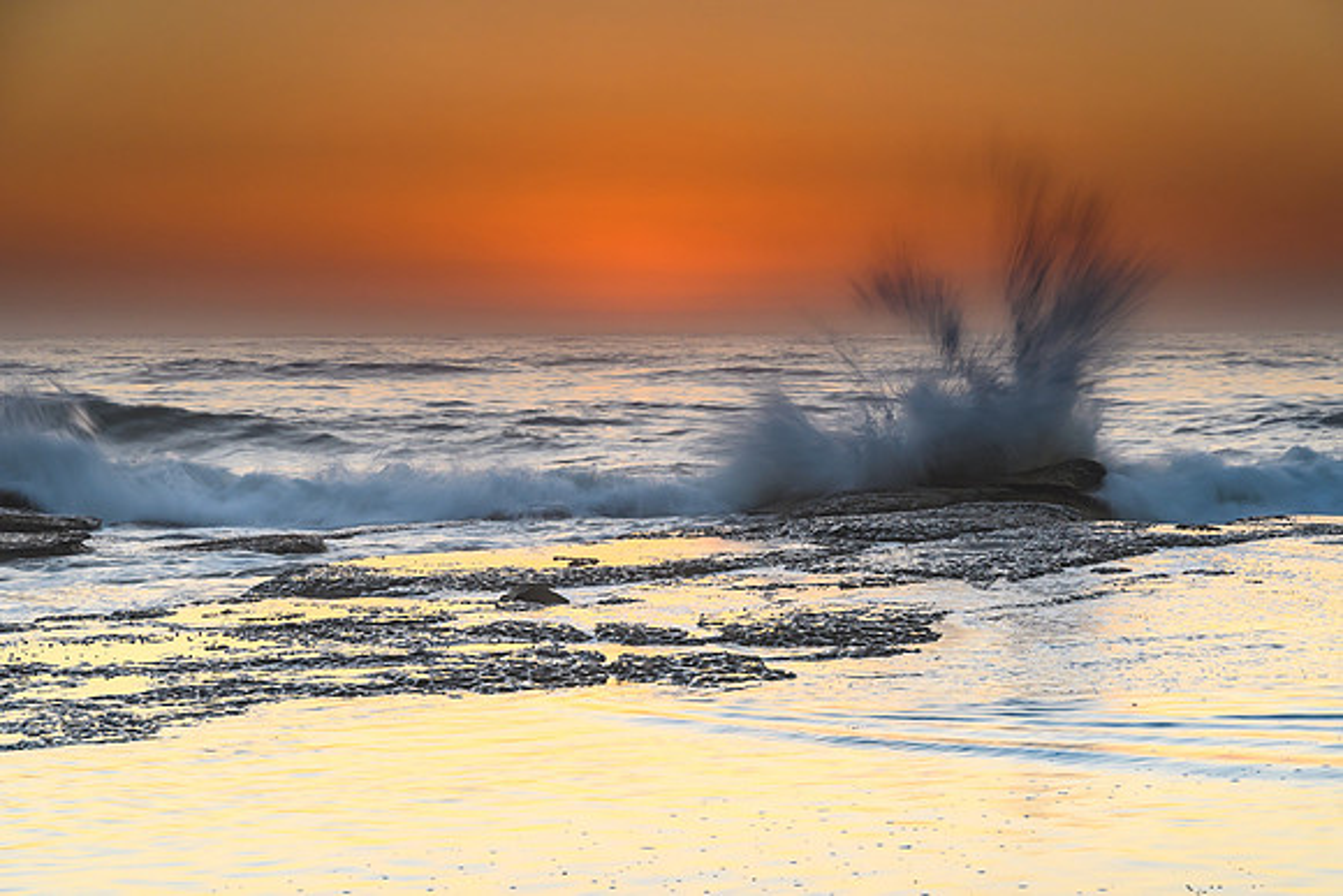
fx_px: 3282
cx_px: 670
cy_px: 464
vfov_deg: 15.5
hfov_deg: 23.1
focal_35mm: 88
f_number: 5
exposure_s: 1/8
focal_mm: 55
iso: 400
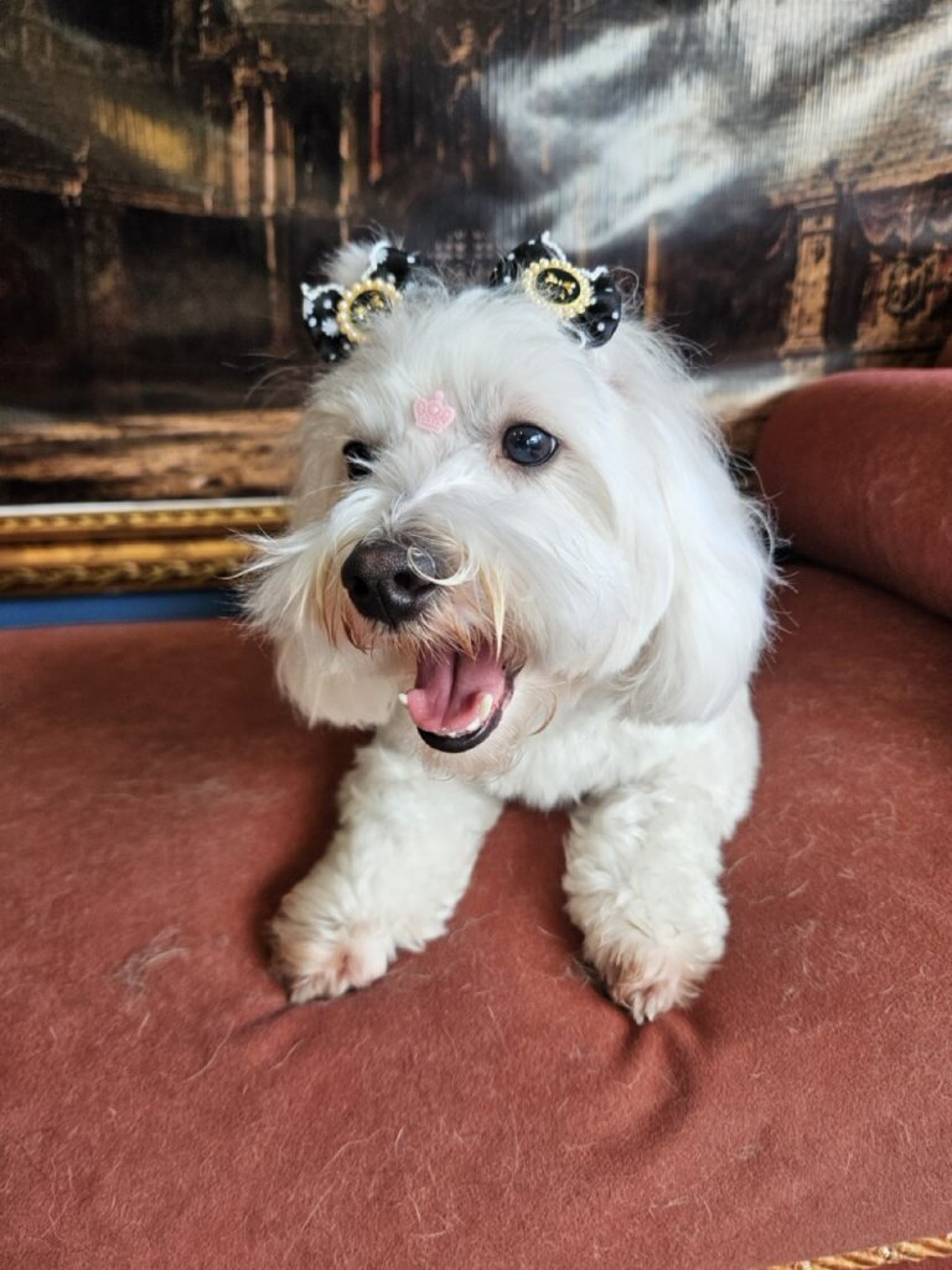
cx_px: 476
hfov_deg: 58.9
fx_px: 843
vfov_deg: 73.9
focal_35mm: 23
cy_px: 635
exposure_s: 1/359
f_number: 1.8
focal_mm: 5.4
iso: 125
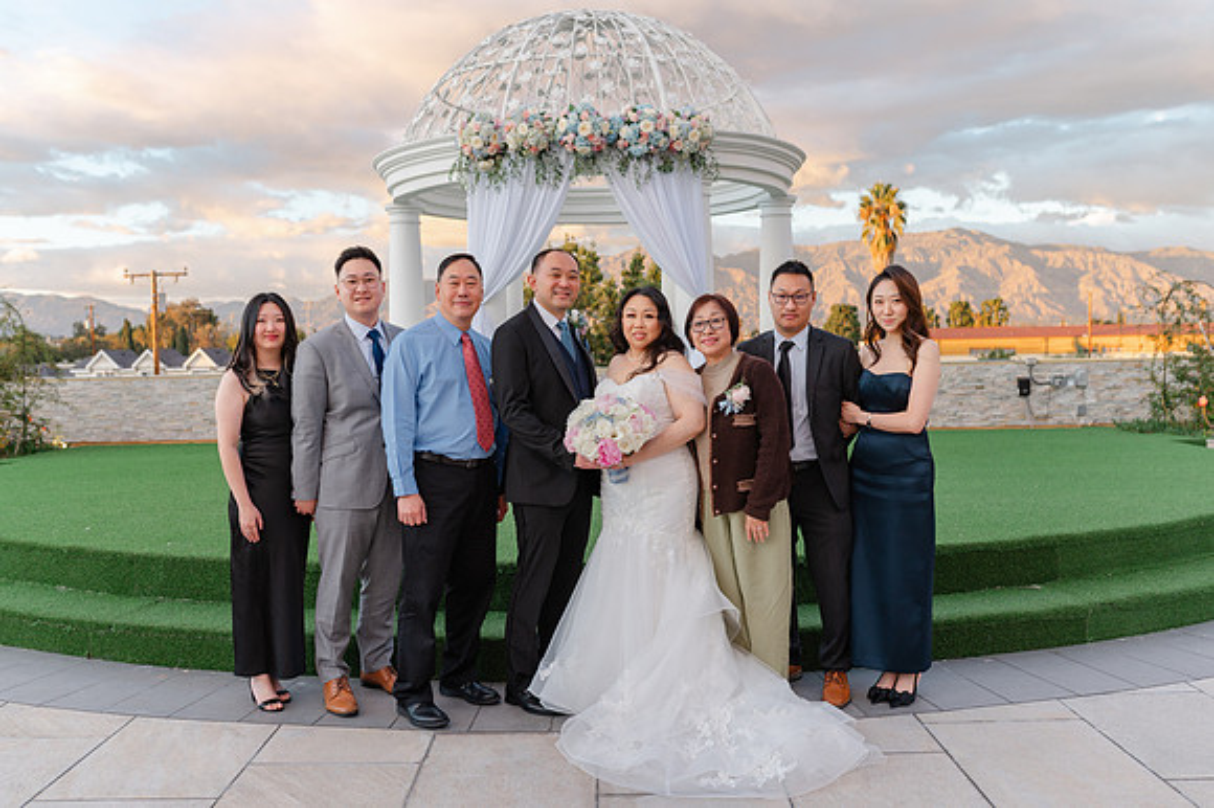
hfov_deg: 54.5
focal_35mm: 35
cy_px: 404
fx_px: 1180
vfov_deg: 37.8
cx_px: 607
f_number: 4
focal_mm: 35
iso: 100
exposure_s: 1/125
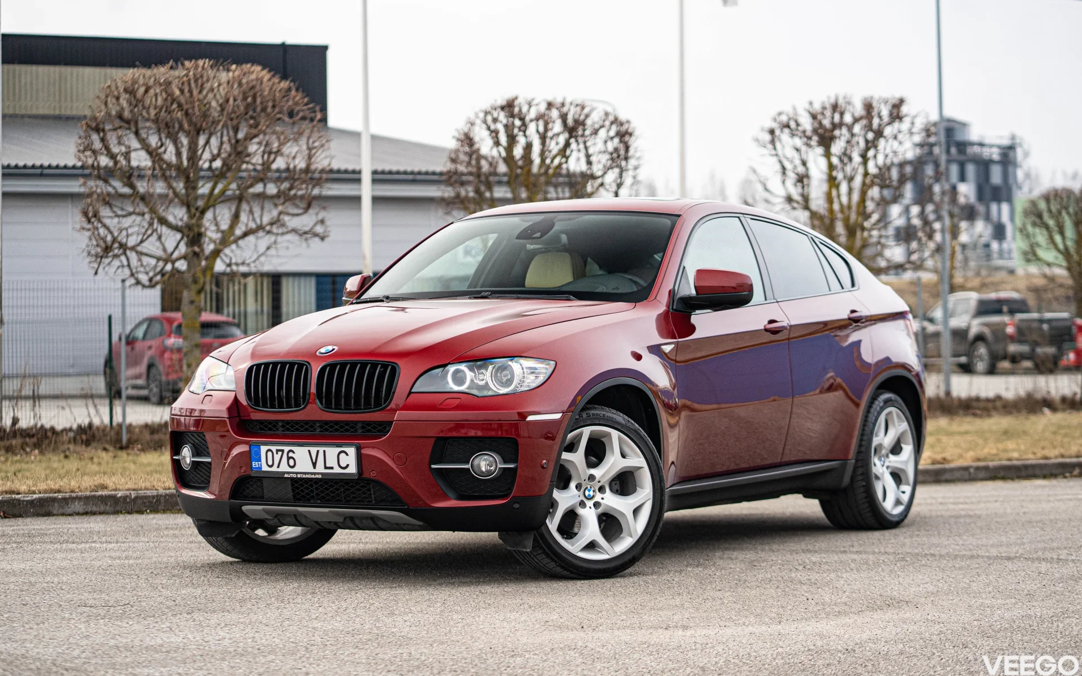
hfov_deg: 23.8
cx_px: 542
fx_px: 2565
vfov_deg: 15.0
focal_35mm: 87
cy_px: 320
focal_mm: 85
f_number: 2.8
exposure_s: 1/1600
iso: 640
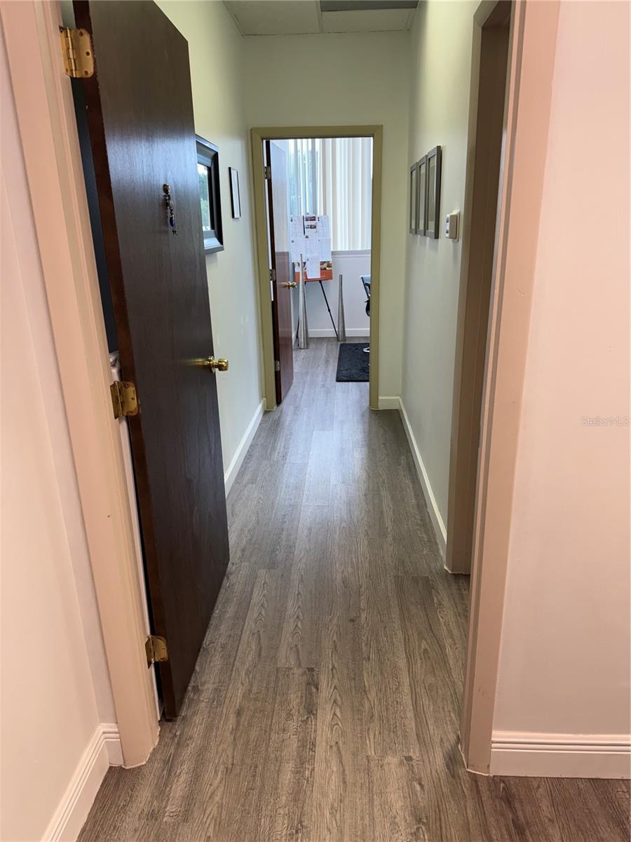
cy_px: 421
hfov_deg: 56.8
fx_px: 583
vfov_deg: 71.6
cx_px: 316
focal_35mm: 24
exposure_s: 1/120
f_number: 1.78
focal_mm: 6.76
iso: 160
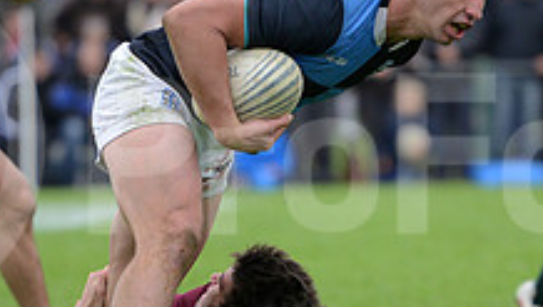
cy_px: 149
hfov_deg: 4.0
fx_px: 7838
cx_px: 289
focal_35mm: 544
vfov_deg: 2.2
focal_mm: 195
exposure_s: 1/500
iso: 800
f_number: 2.8
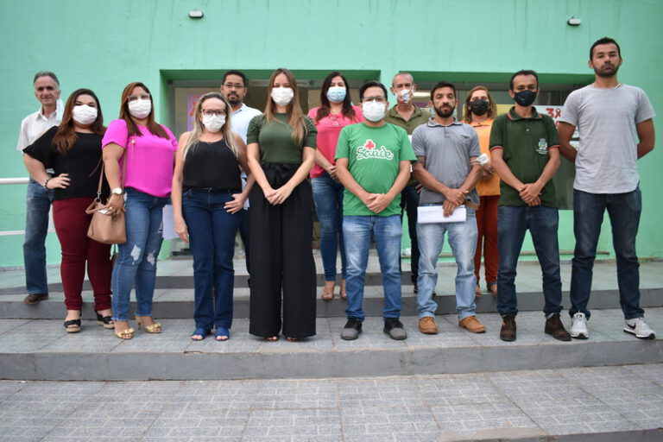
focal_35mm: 30
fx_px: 552
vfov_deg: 43.6
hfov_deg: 61.9
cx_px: 332
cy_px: 221
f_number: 4
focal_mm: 20
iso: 400
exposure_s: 1/60
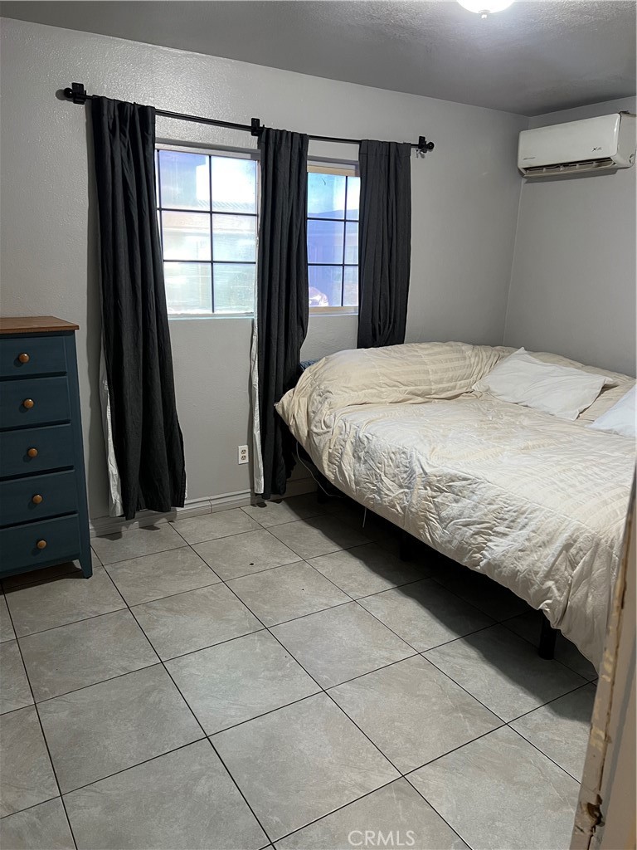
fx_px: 638
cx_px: 318
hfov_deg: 53.1
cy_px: 425
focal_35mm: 26
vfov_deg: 67.3
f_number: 1.5
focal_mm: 5.7
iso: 200
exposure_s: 1/60
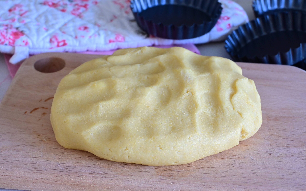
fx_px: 517
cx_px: 152
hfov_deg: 33.0
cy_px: 96
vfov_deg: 21.0
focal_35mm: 62
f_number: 7.1
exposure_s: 1/30
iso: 640
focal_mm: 40
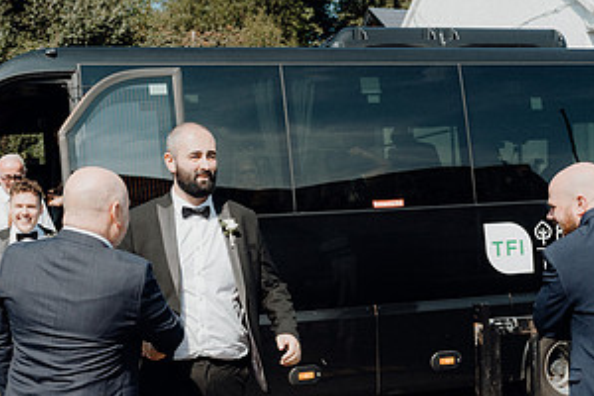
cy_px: 272
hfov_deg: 34.3
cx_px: 228
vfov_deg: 23.2
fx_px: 957
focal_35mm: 58
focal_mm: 30
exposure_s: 1/1000
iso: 125
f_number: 3.5
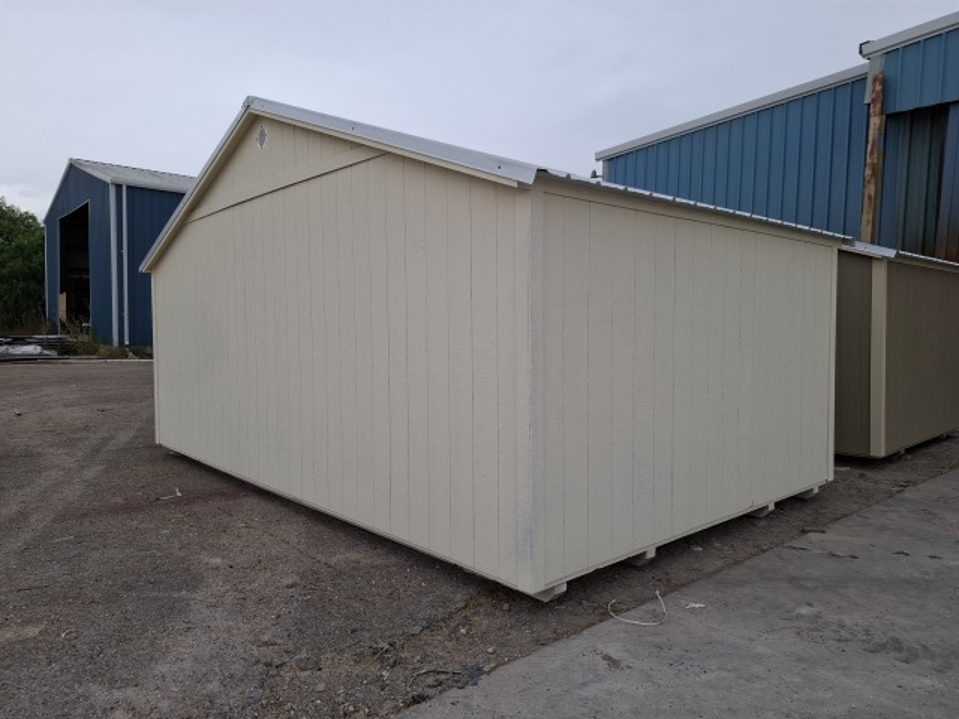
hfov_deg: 73.9
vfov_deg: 58.9
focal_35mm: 23
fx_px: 637
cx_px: 480
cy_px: 360
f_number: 1.8
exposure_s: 1/186
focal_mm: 5.54
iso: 50
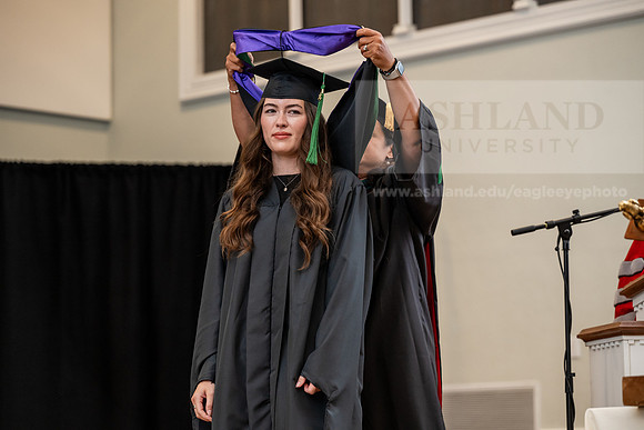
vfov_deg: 12.5
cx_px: 322
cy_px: 215
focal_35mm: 110
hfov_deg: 18.6
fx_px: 1968
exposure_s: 1/200
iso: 1600
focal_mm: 110
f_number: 3.5
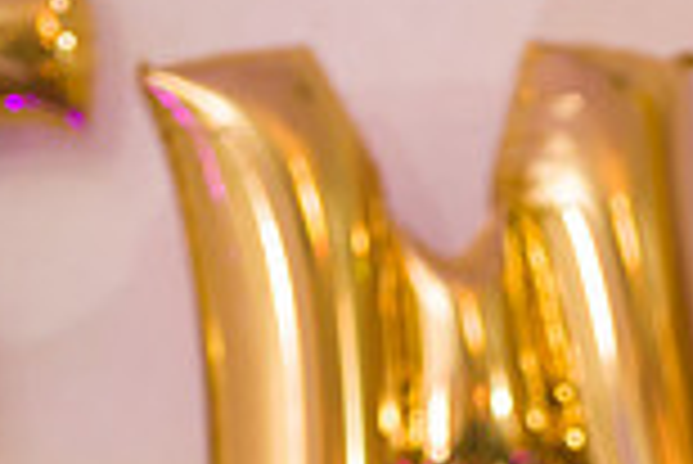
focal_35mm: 320
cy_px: 694
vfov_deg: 4.3
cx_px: 914
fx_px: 6166
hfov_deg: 6.4
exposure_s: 1/200
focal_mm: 85
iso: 1000
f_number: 3.2
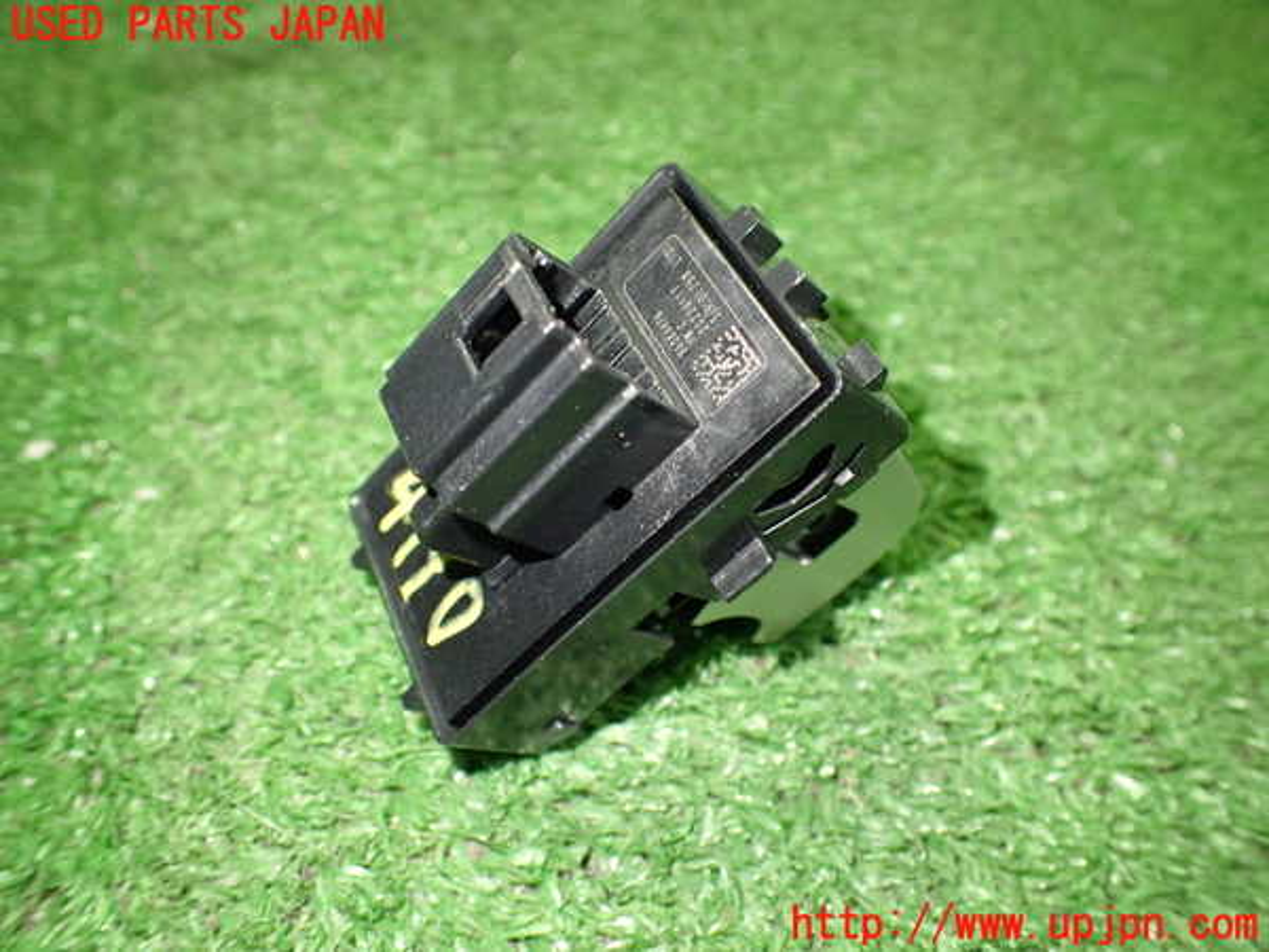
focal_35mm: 30
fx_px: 1100
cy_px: 476
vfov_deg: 46.8
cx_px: 634
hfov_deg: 60.0
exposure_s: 1/60
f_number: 2.3
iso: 800
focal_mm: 5.4
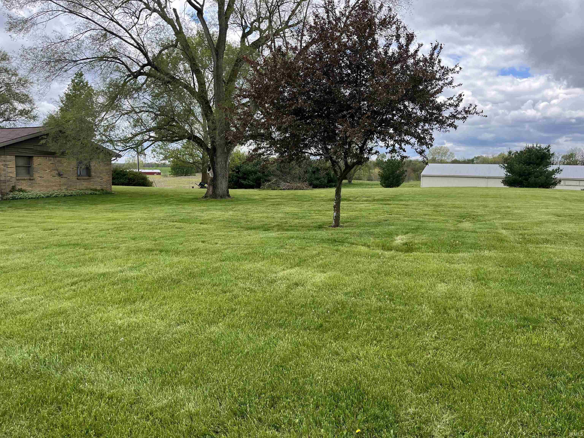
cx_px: 292
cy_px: 219
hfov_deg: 67.3
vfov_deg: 53.1
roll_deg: -1.2
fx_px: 439
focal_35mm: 26
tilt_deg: -4.1
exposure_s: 1/1279
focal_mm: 5.1
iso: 50
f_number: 1.6
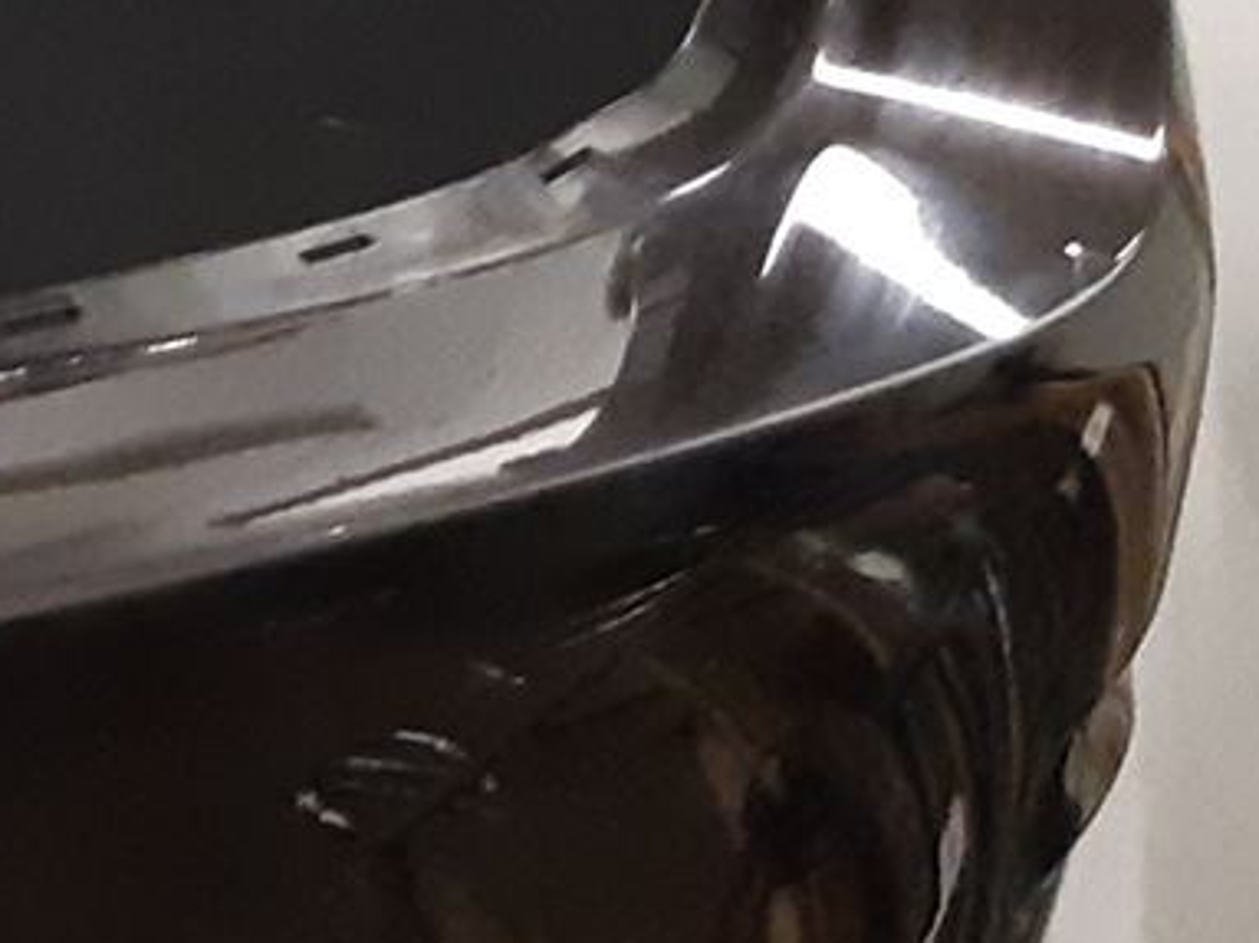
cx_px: -1985
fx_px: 5054
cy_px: 963
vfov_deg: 10.6
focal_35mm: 139
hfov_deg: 11.3
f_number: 1.7
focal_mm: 3.93
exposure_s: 1/50
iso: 320
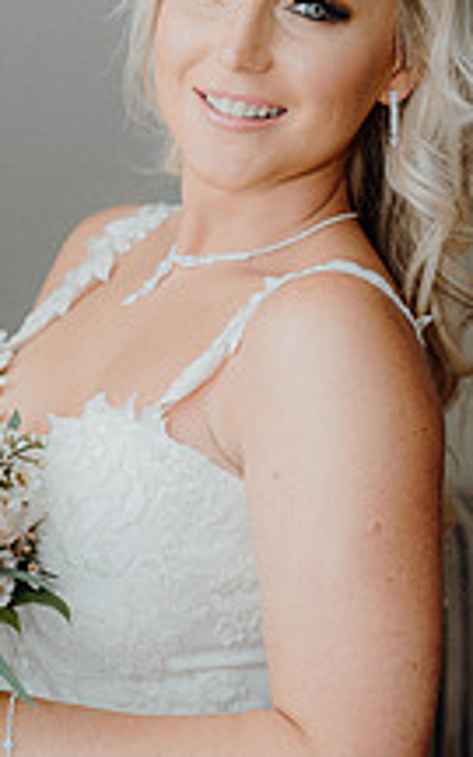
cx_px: 42
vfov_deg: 20.4
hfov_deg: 12.7
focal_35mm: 102
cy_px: 445
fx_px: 2104
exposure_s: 1/160
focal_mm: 48
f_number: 3.5
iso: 160
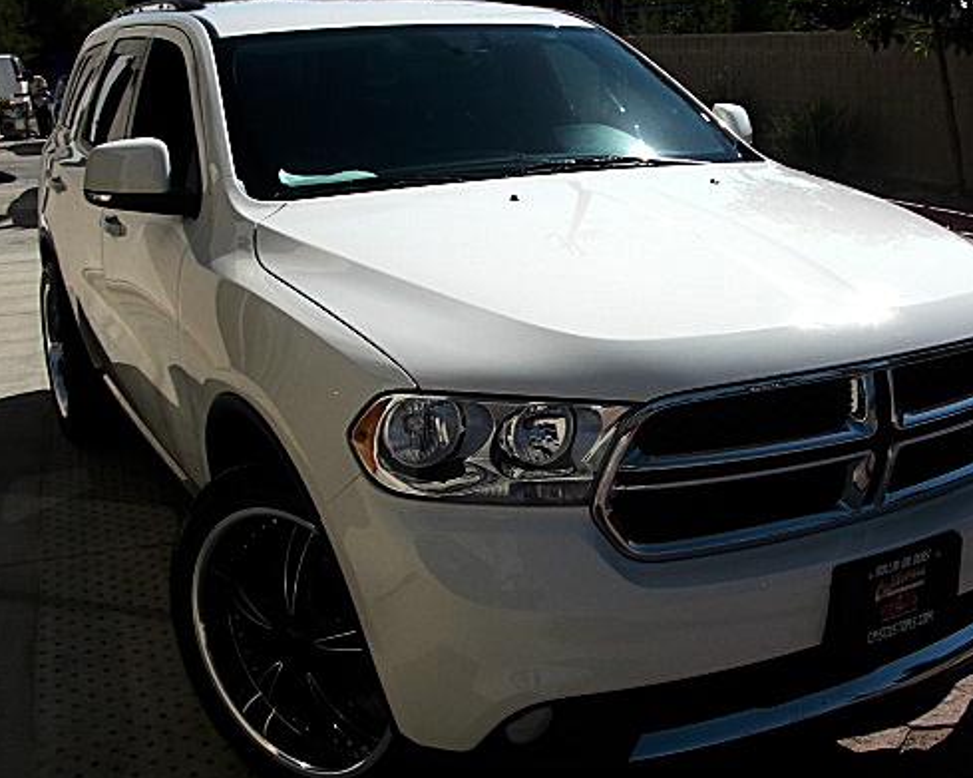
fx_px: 1324
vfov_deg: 32.7
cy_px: 386
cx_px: 565
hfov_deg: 40.2
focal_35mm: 46
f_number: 7.9
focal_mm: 6.3
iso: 50
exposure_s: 1/160
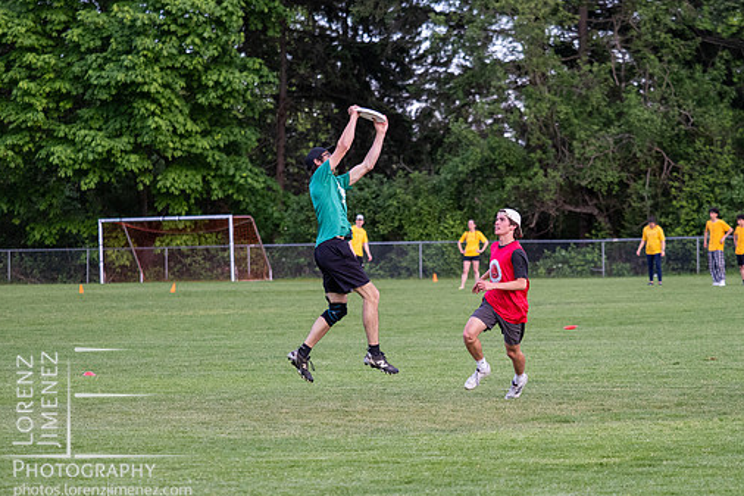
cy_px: 251
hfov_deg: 11.5
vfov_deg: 7.7
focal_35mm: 179
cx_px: 419
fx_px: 3698
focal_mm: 75
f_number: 2.8
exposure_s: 1/1000
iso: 1000
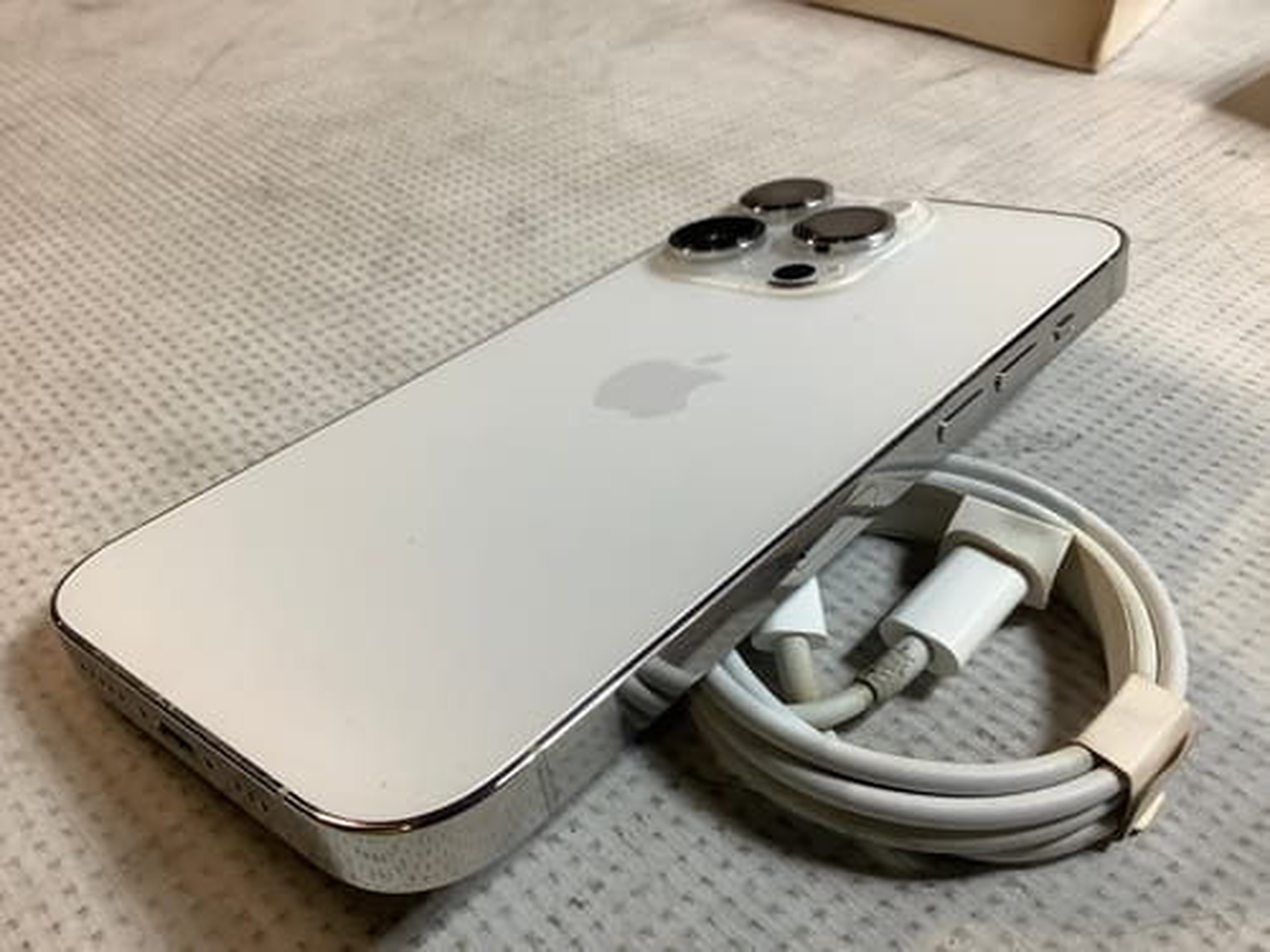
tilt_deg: -38.2
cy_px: 476
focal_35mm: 31
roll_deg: +1.7
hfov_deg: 58.4
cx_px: 635
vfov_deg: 45.4
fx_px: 1137
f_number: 2.4
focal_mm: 3.3
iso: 125
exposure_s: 1/50
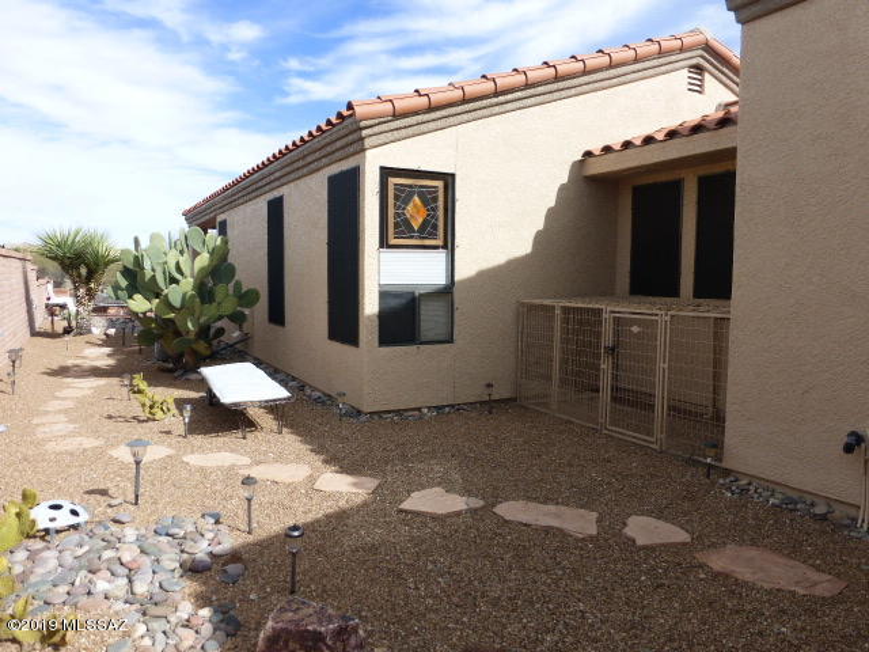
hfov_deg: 69.4
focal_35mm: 25
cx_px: 434
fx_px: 628
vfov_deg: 54.9
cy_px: 326
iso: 100
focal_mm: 4.3
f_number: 4
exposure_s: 1/500
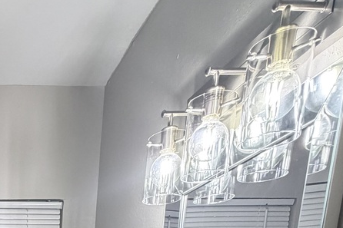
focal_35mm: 47
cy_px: 444
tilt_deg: -14.3
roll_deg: +0.4
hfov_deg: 35.2
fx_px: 448
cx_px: -44
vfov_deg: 19.0
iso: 250
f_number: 2.2
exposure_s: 1/60
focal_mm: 2.22
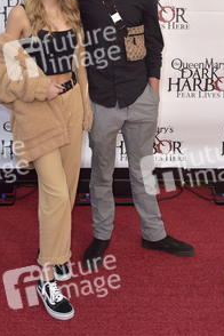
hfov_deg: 27.5
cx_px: 95
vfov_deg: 39.8
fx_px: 457
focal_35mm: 49
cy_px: 111
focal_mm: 36
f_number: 5.6
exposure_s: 1/250
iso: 200
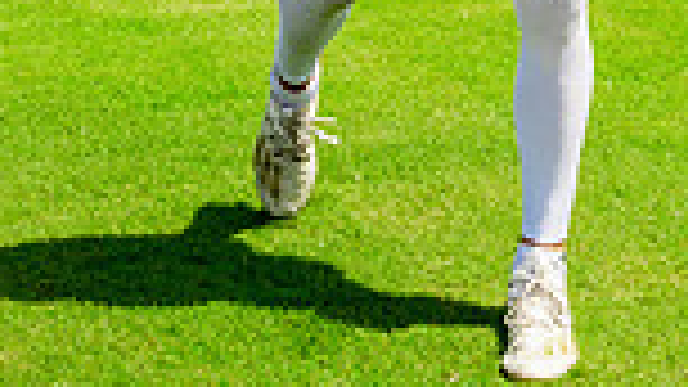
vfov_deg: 8.6
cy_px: -531
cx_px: 585
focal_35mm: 128
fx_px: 2335
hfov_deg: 16.6
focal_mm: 26
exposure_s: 1/250
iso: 200
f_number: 11
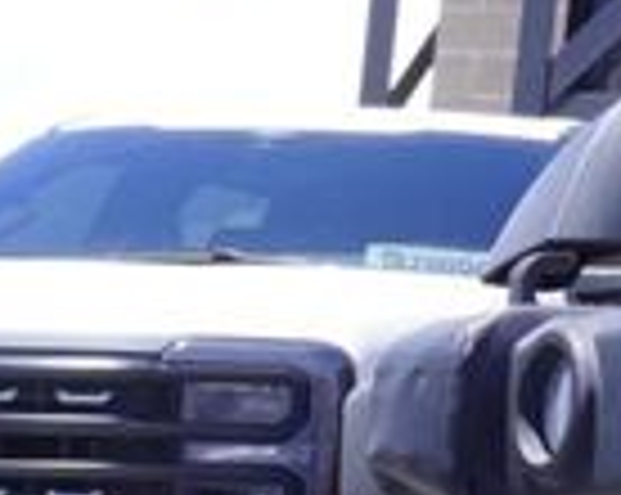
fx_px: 4028
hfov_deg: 7.4
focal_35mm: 219
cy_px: -99
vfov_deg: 7.0
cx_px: 2070
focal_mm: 21
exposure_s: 1/100
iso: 100
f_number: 7.1
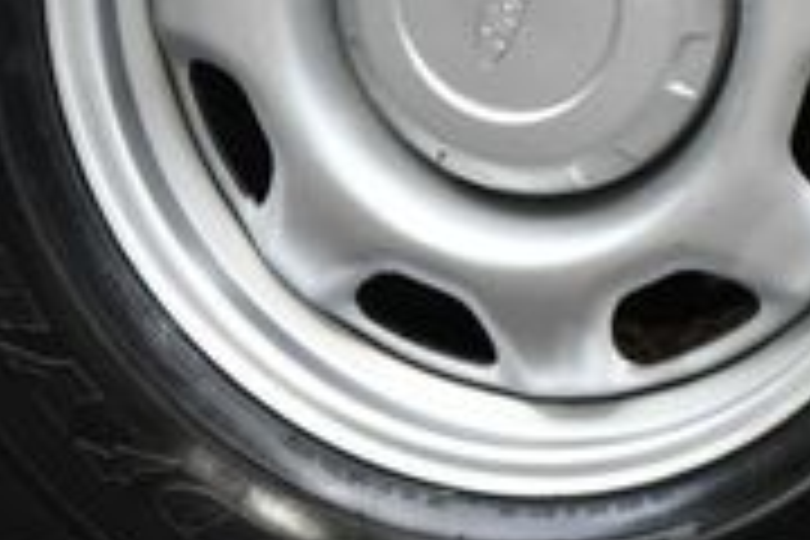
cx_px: 500
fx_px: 12014
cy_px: -135
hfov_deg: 3.9
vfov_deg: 2.6
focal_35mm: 534
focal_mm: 100
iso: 360
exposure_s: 1/250
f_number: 5.6
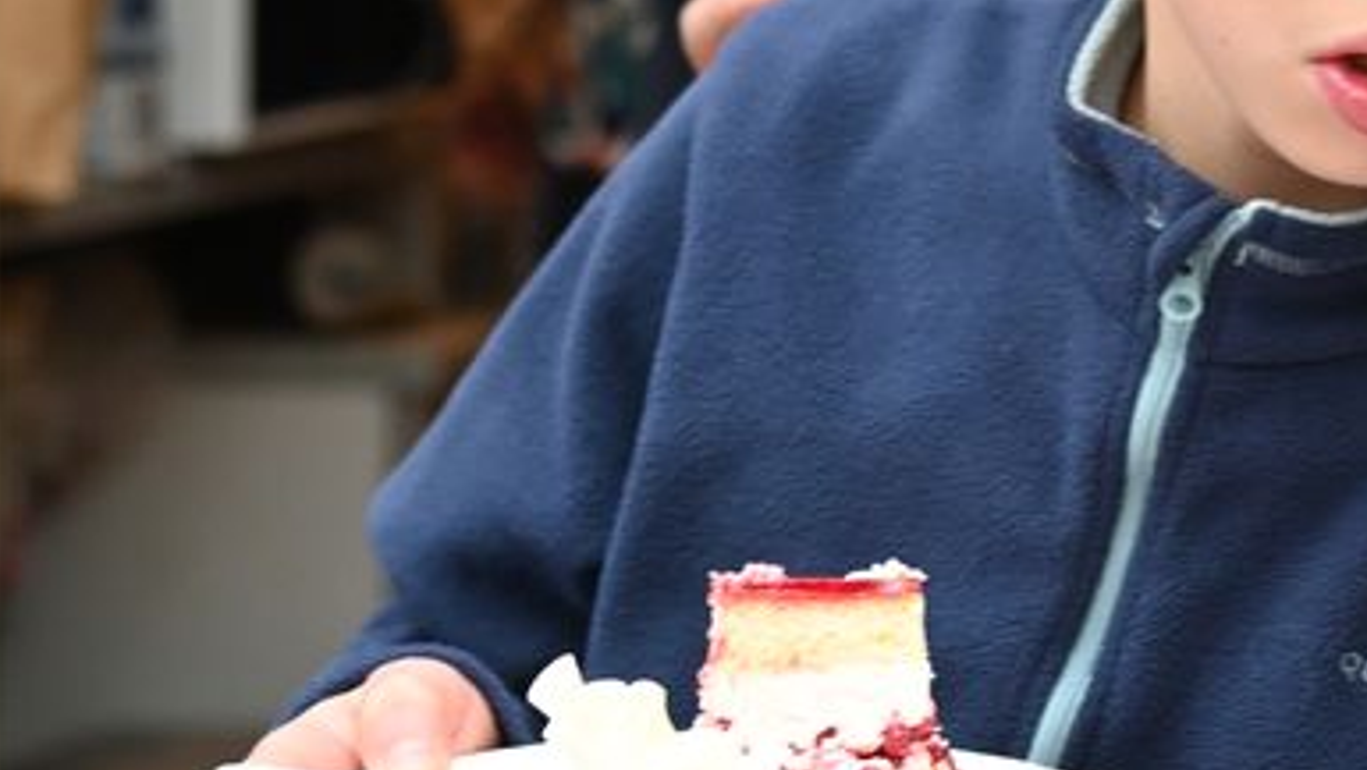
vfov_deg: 7.0
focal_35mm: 174
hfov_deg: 12.2
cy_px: 106
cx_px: 1363
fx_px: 6310
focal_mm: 50
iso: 1800
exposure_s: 1/125
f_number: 4
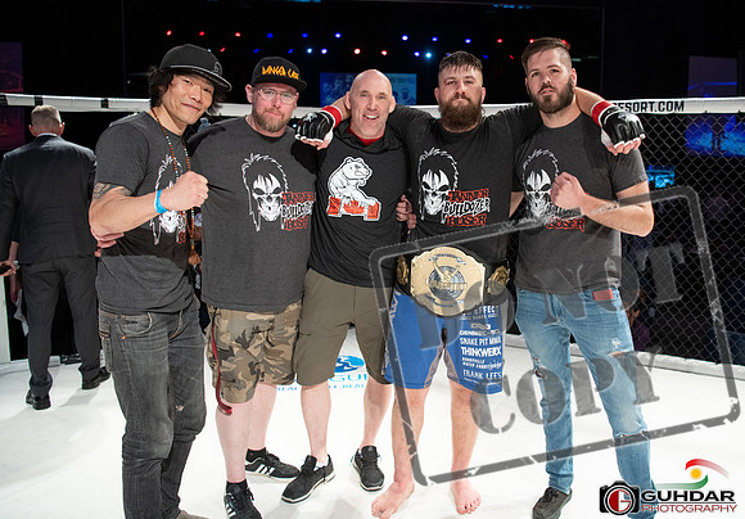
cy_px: 234
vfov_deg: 47.8
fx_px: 585
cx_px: 426
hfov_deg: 64.7
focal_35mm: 28
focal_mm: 24
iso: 800
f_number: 2.8
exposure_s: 1/1000
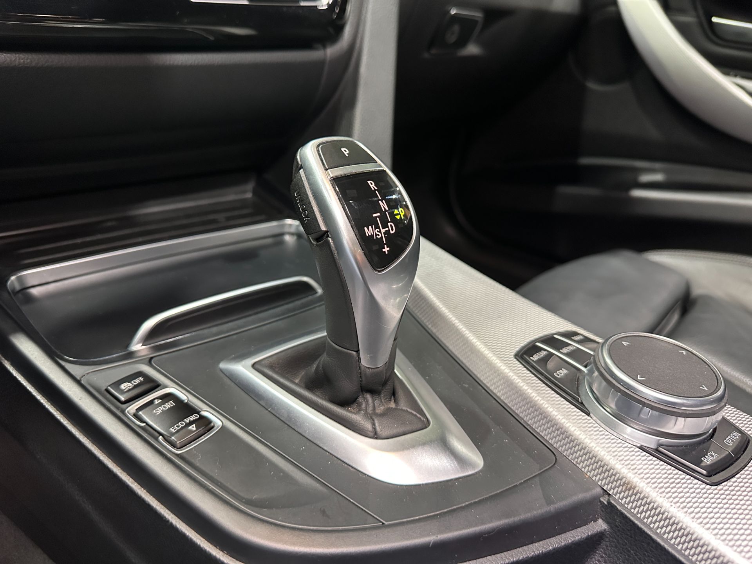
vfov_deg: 56.8
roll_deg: -4.1
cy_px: 282
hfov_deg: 71.6
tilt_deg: -25.8
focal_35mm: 24
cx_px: 376
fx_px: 521
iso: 800
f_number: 1.78
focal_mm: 6.86
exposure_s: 1/50
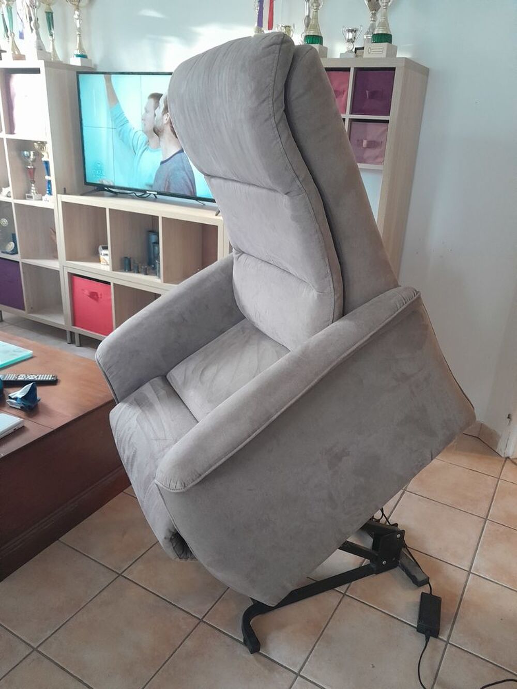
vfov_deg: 65.3
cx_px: 258
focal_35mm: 27
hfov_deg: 51.4
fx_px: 538
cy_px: 344
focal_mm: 4
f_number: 1.8
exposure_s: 1/25
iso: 400
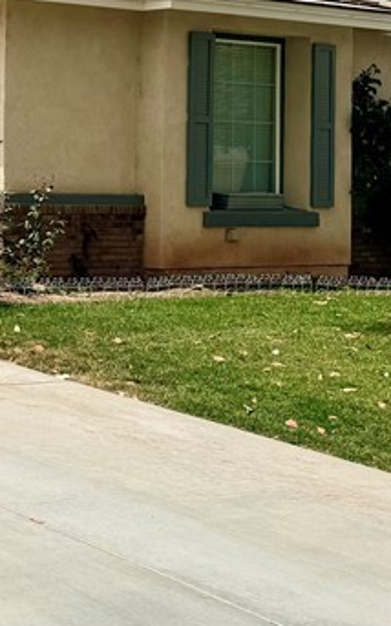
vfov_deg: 26.8
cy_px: 153
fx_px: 1297
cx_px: -444
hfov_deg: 13.9
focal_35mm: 76
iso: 80
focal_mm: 6.76
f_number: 1.78
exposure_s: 1/9091
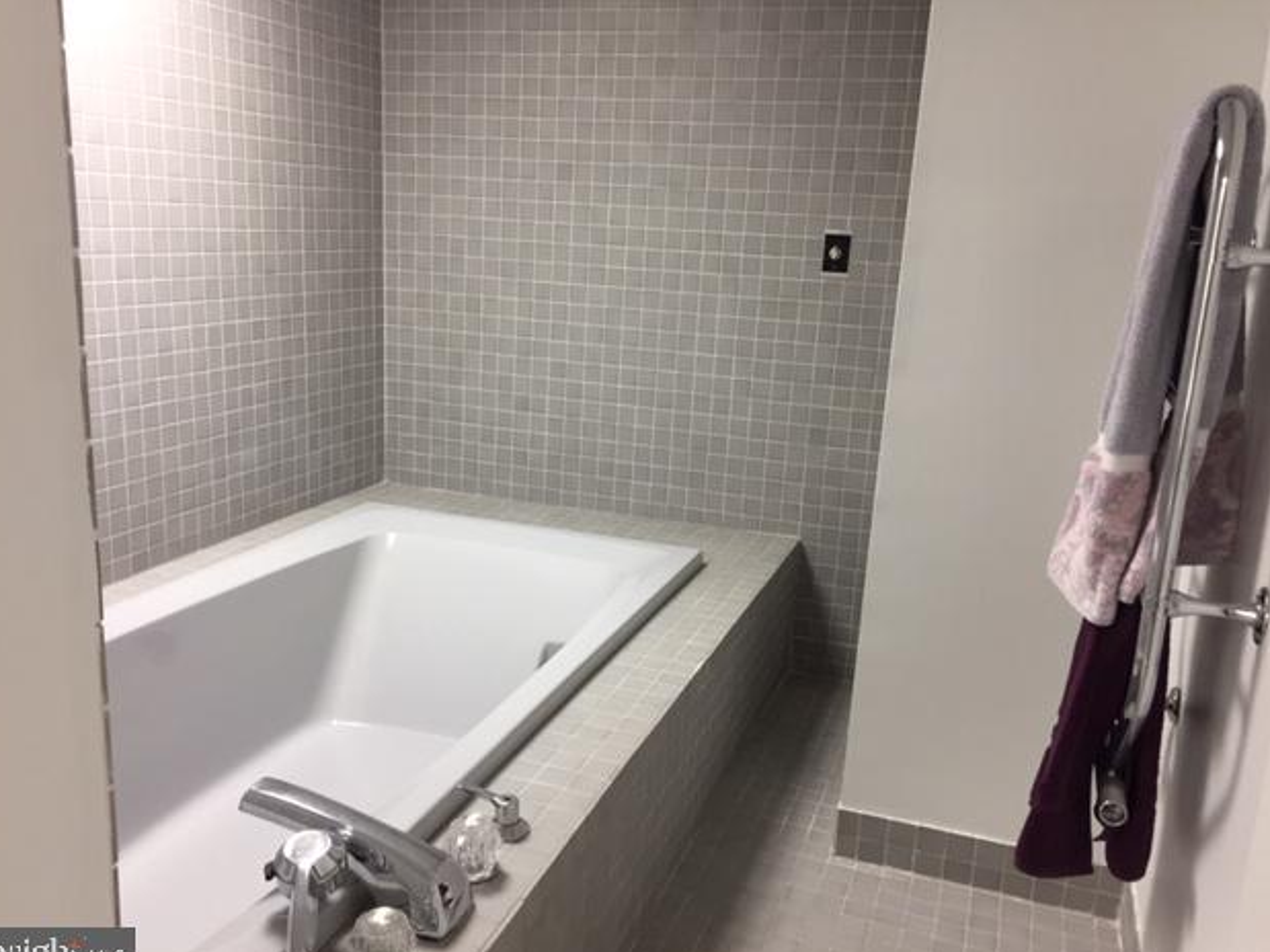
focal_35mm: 30
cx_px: 632
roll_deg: -1.7
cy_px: 488
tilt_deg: -14.1
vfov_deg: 46.8
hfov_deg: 60.0
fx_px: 1100
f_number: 2.2
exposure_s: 1/30
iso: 64
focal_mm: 4.15
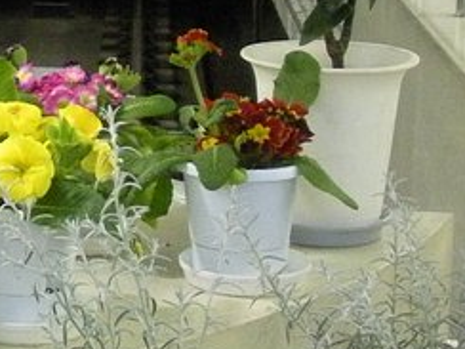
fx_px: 2028
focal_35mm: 151
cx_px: -200
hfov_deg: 12.5
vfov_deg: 9.8
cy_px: 38
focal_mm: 6.3
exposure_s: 1/37.7
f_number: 3.5
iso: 400
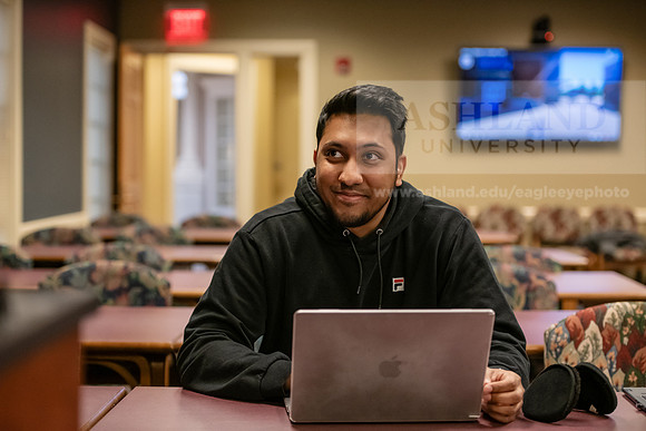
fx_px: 1256
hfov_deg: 28.8
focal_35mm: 70
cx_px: 323
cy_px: 216
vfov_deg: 19.5
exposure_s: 1/250
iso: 2000
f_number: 2.8
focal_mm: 70
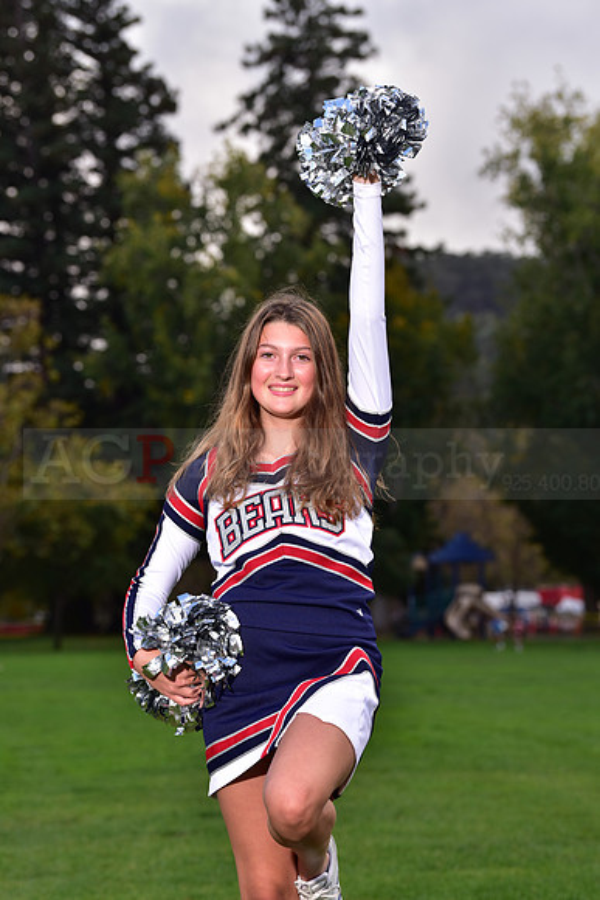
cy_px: 450
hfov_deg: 12.5
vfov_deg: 18.6
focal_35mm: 110
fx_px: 2748
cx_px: 300
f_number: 5.6
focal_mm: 110
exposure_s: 1/250
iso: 200
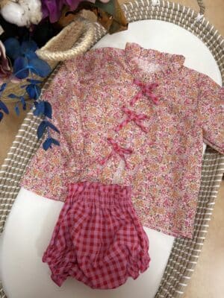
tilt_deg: -78.6
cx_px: 112
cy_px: 149
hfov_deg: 53.1
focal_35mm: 26
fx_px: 224
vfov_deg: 67.3
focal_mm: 5.96
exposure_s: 1/105
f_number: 1.6
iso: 125
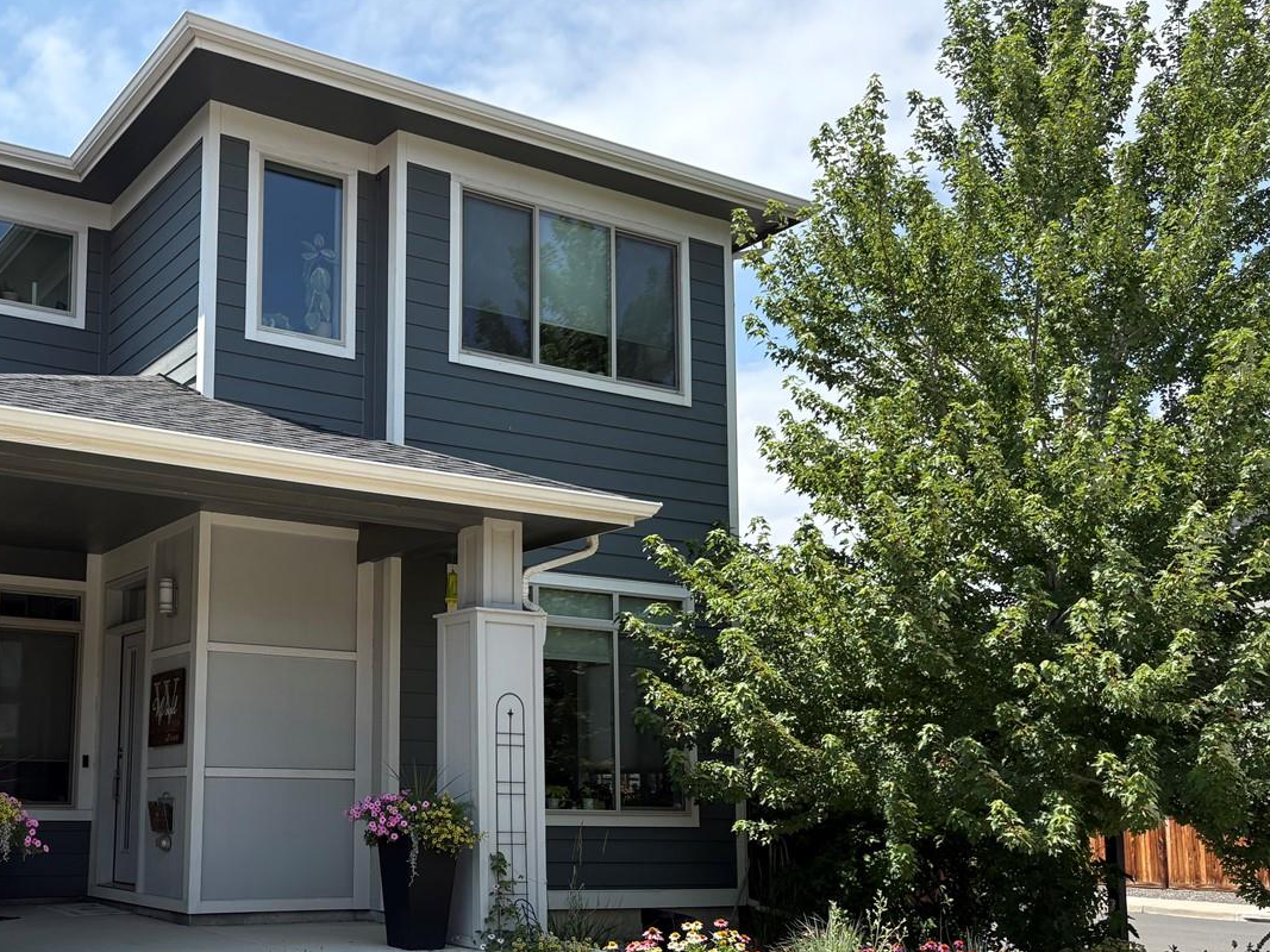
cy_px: 630
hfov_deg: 46.5
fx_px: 1431
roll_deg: -0.9
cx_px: 349
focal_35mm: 39
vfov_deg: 36.5
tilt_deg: +6.5
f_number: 1.6
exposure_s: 1/1751
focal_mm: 5.96
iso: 50
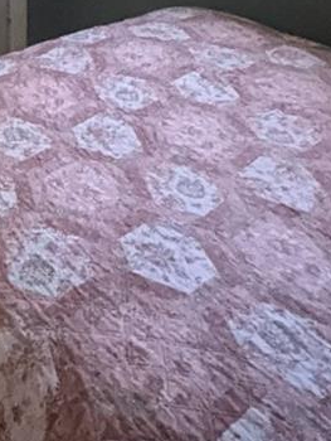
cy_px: -238
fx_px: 764
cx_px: -144
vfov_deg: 24.3
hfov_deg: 21.2
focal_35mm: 60
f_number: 2.2
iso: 1000
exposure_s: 1/40
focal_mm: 2.22
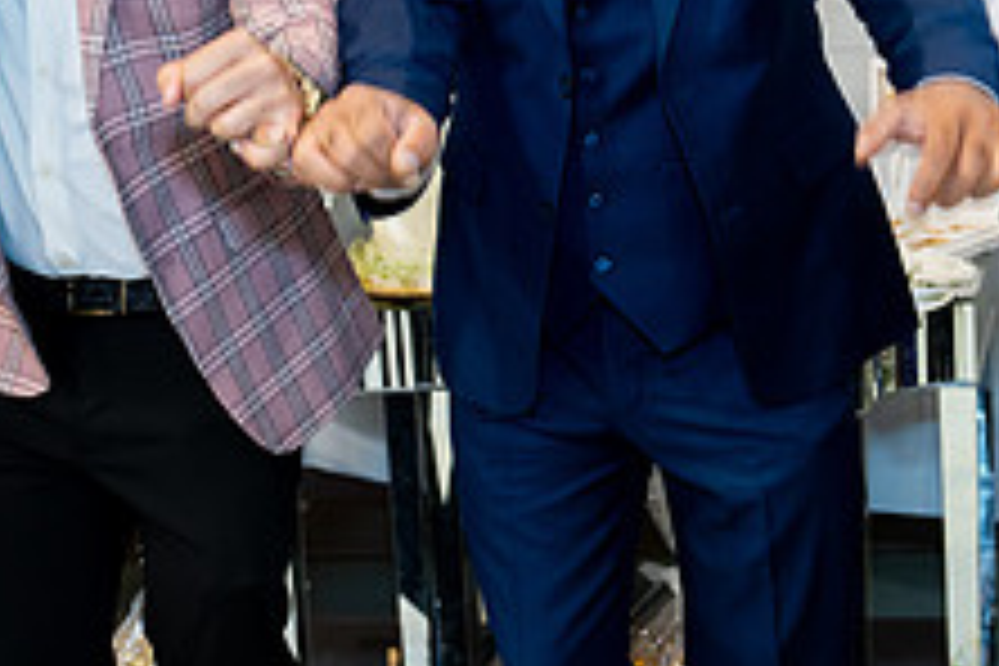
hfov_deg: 24.4
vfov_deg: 16.7
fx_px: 2248
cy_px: 106
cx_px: 886
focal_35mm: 81
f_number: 2.8
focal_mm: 31
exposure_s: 1/160
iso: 800
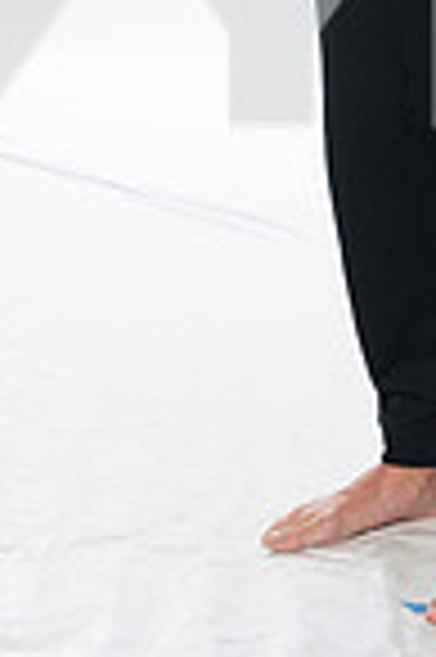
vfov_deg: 12.7
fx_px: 2804
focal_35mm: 154
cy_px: -324
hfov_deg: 8.9
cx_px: 391
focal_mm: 50
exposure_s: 1/250
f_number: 8
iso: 800
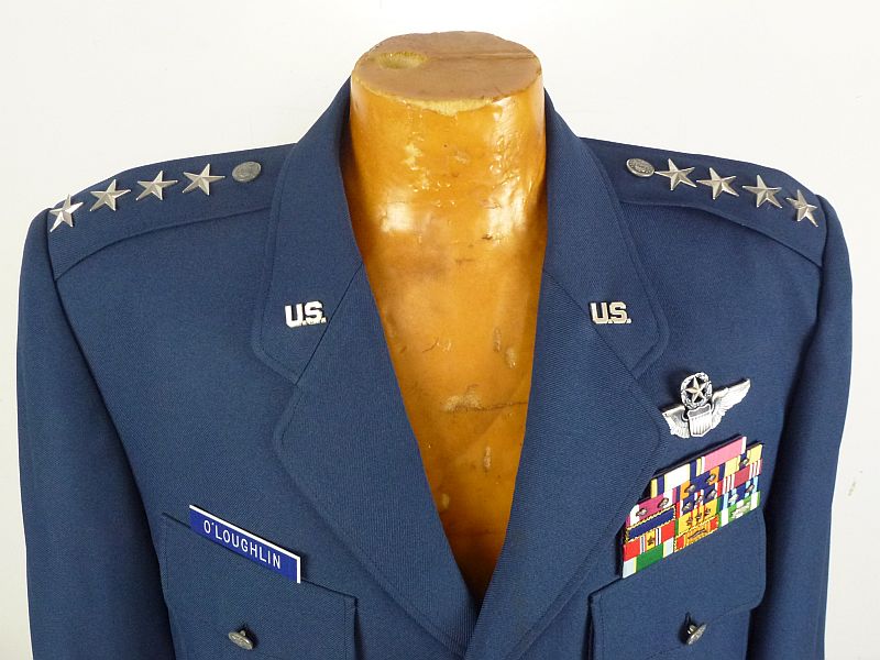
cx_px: 440
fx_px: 915
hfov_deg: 51.4
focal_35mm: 36
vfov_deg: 39.7
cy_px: 330
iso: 400
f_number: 3.7
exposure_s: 1/50
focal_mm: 6.4
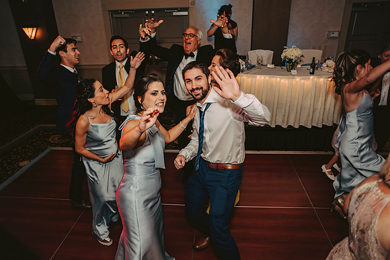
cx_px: 195
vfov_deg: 53.2
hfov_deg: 73.7
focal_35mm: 24
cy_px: 130
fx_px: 260
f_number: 2.8
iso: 800
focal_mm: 24
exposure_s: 1/100
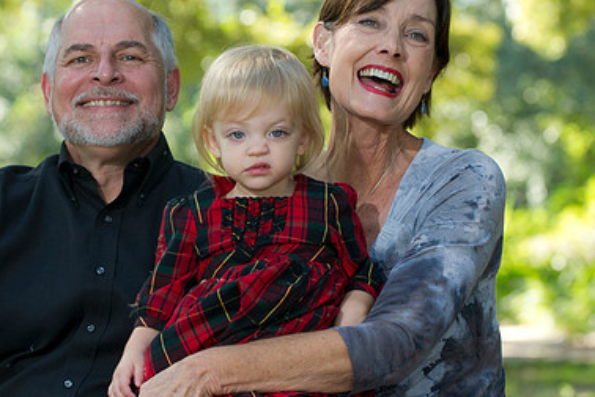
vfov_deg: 7.7
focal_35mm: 178
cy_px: 222
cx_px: 203
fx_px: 2942
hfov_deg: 11.5
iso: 250
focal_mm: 116
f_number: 4
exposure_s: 1/80
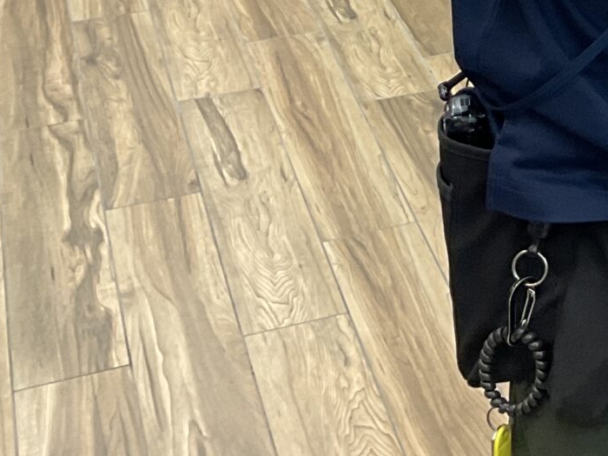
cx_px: 1034
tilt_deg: -13.0
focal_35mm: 106
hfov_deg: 16.2
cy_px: -306
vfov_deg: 12.9
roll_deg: -1.5
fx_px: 1862
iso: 50
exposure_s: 1/120
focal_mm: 3
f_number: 1.8
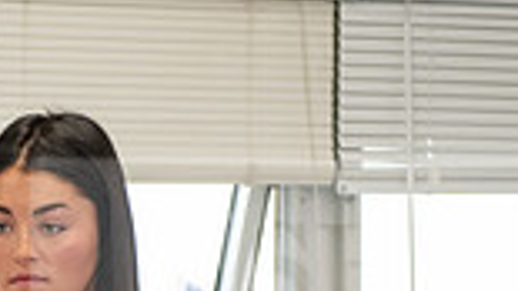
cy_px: 564
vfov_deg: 5.2
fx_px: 3116
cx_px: -70
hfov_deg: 9.4
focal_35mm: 227
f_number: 3.2
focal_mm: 58
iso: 1250
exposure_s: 1/200
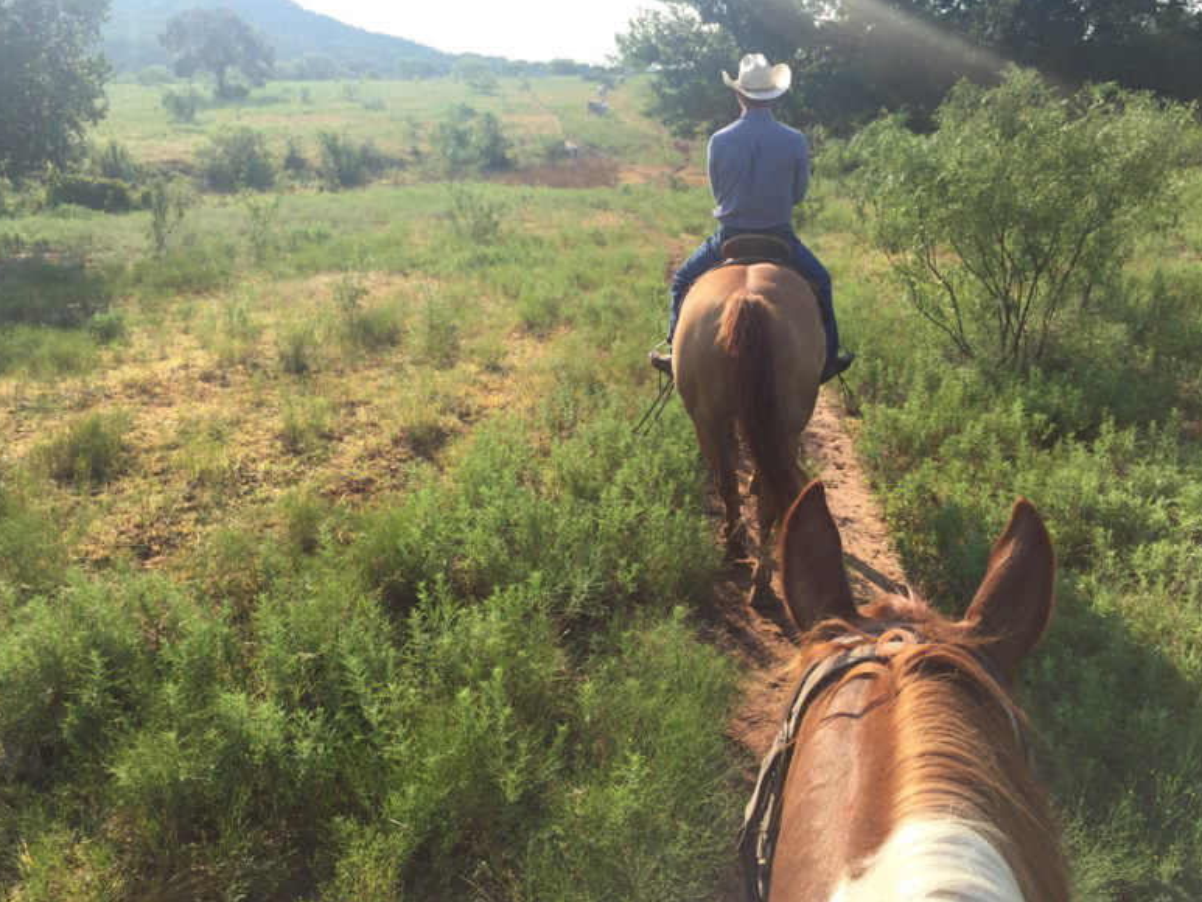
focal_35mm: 30
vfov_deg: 46.8
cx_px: 589
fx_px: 1042
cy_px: 451
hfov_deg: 60.0
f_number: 2.2
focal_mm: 4.15
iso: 32
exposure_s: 1/1099
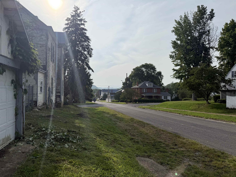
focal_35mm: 24
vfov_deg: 56.8
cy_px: 88
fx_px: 164
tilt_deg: +1.0
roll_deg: -3.8
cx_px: 118
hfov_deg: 71.6
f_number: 1.78
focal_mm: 6.76
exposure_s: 1/9091
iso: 80
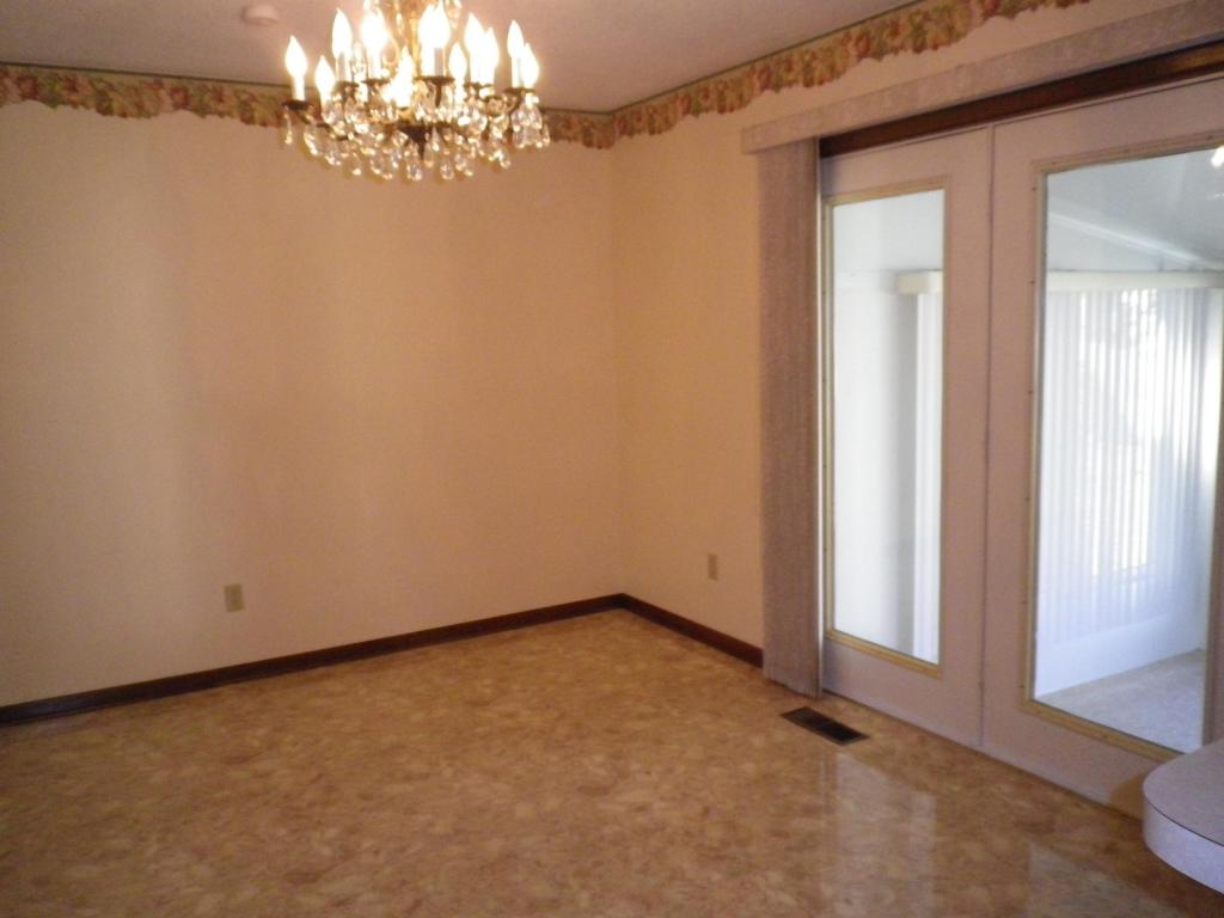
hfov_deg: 63.4
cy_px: 459
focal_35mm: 28
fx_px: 990
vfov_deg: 49.7
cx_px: 612
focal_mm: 5.05
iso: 640
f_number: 3.5
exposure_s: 1/100
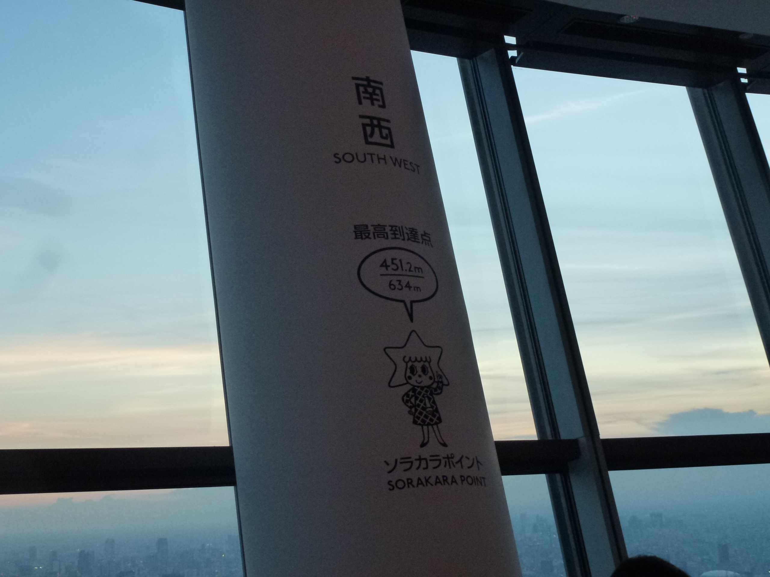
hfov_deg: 42.1
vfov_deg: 32.2
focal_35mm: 45
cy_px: 288
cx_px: 385
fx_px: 1001
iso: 400
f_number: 4
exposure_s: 1/50
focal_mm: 8
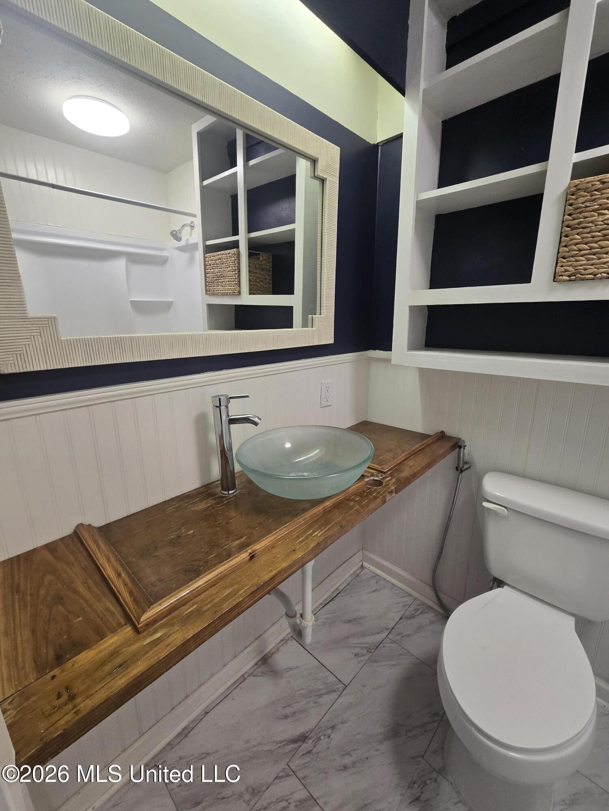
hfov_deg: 89.9
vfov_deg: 106.2
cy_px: 406
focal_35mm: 13
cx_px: 304
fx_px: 305
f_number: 2.2
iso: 160
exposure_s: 1/60
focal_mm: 2.2
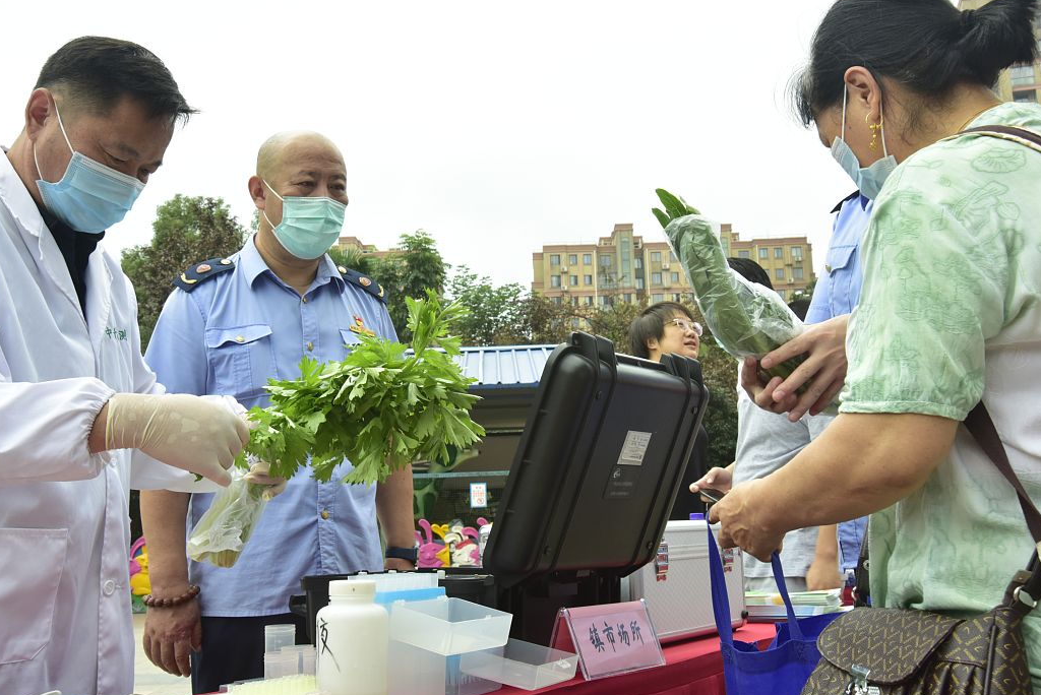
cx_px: 502
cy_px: 302
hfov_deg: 47.4
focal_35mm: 41
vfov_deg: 32.6
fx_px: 1186
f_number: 13
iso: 1250
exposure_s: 1/160
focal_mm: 35
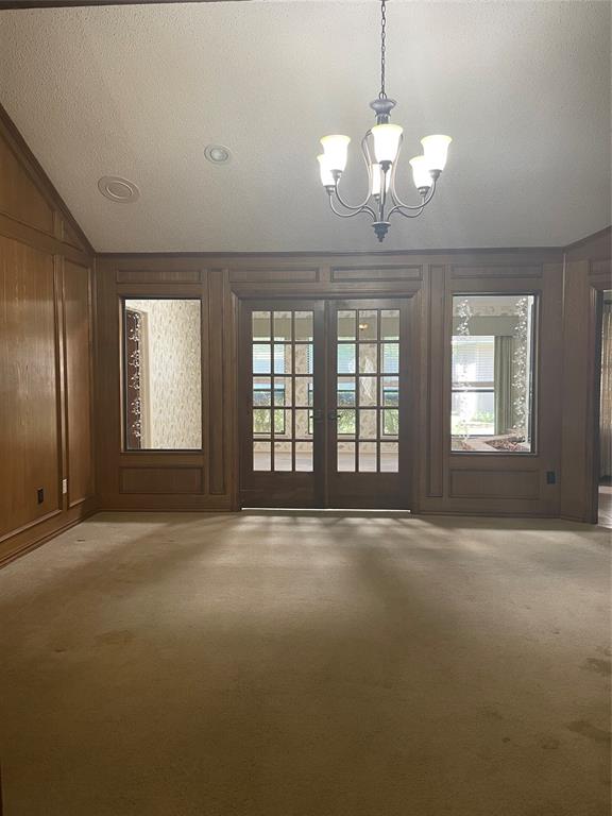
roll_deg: +0.6
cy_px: 408
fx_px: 613
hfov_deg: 53.1
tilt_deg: -2.4
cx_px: 306
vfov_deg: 67.3
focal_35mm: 26
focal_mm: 4.2
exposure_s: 1/60
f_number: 1.6
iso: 125
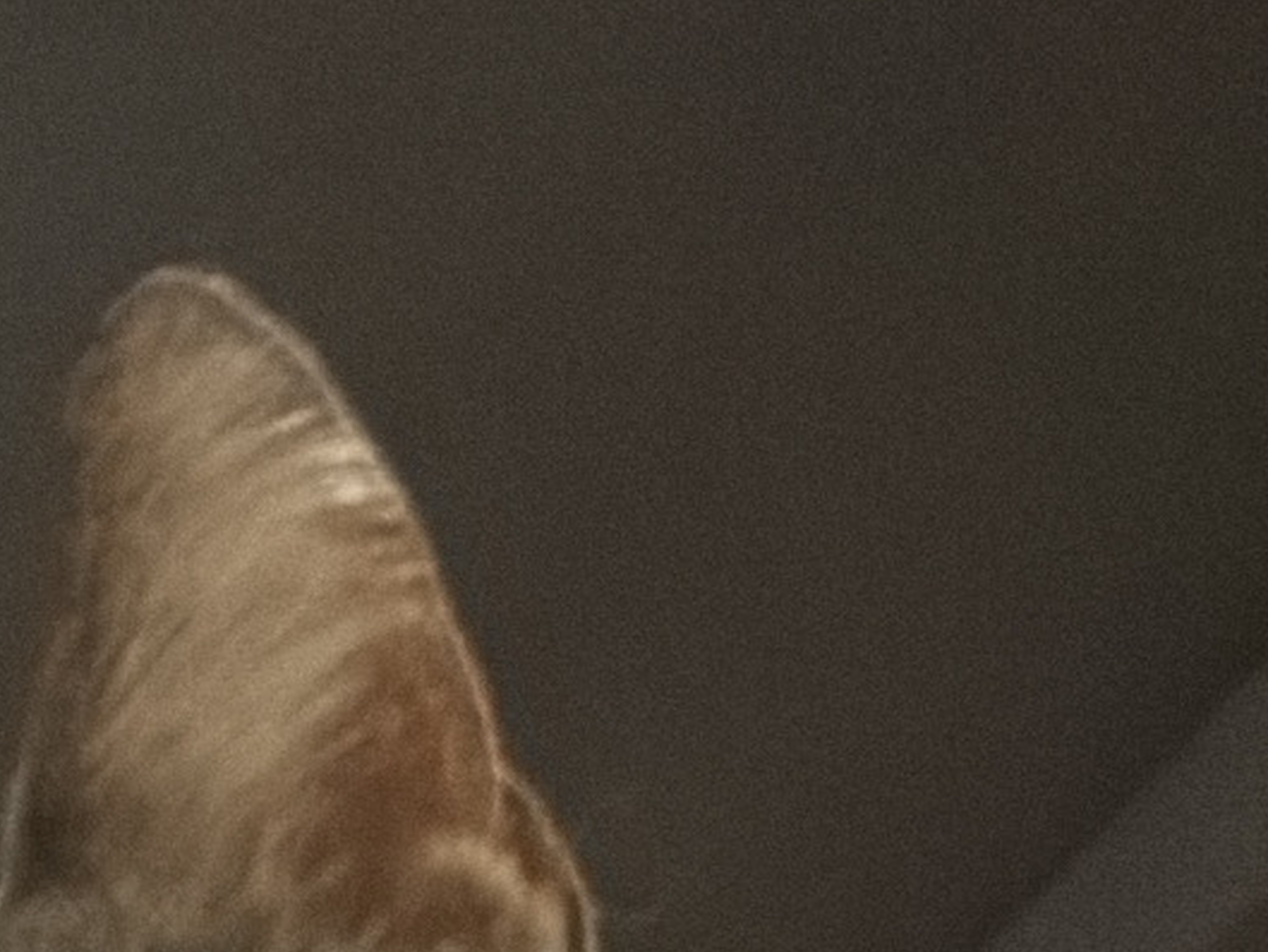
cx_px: -554
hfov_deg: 19.9
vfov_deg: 14.6
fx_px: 3188
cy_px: 1791
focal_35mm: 87
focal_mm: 2.71
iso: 2000
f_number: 1.9
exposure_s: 1/17
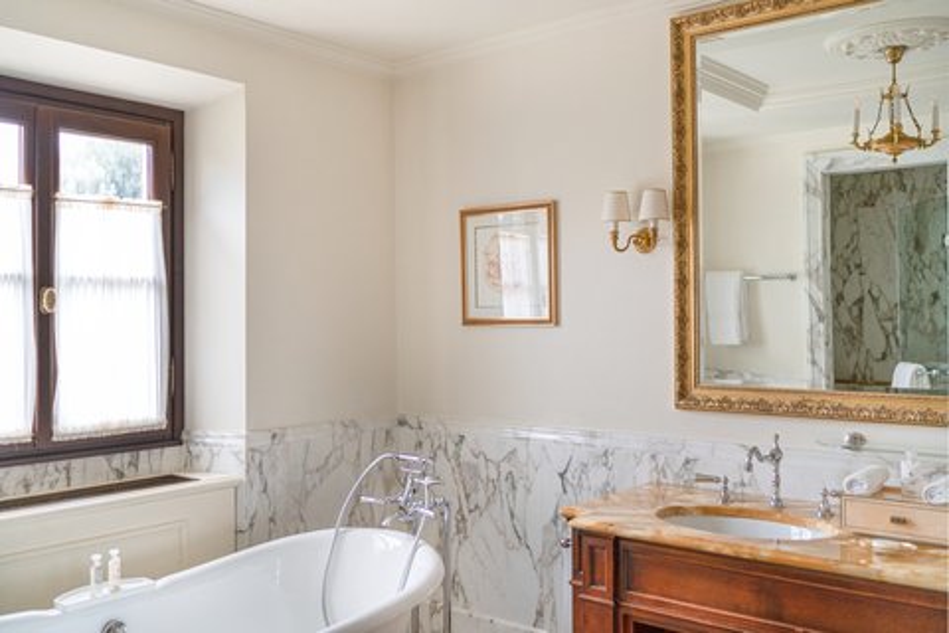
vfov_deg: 37.9
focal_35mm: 35
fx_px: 923
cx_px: 474
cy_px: 316
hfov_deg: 54.4
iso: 500
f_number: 2.2
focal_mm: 35
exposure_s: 1/30
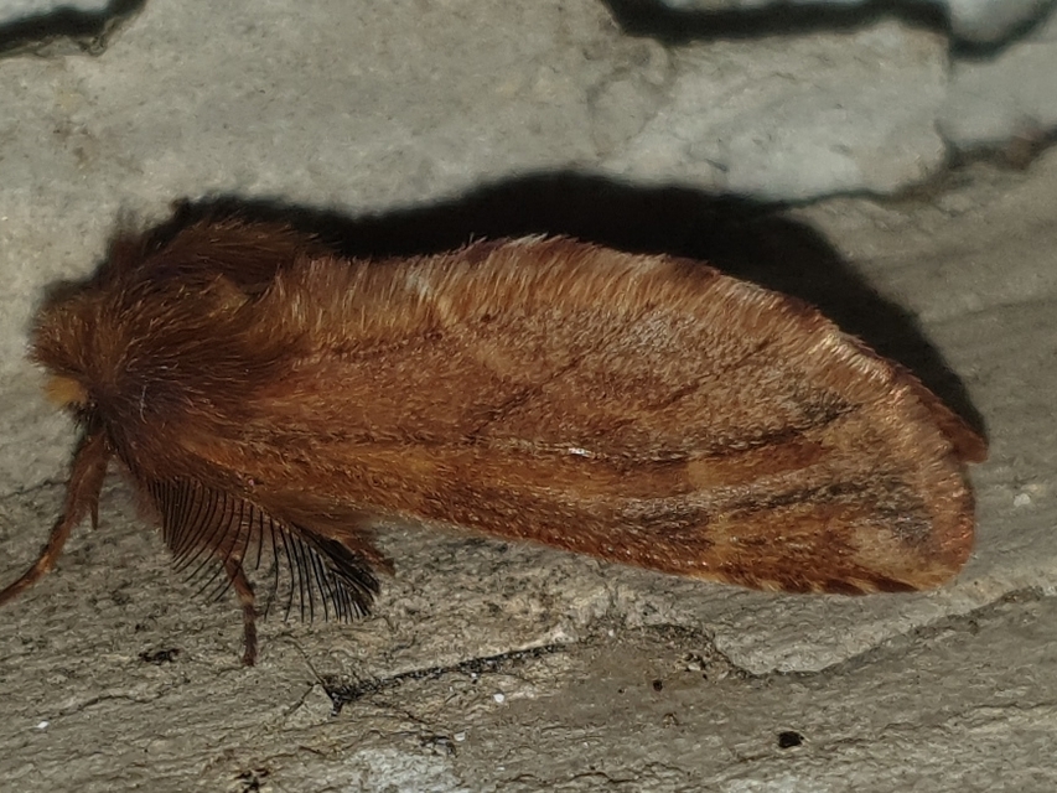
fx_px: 794
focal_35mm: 26
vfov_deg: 53.1
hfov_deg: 67.3
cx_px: 528
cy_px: 396
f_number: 1.5
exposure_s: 1/2141
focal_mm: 4.3
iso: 50
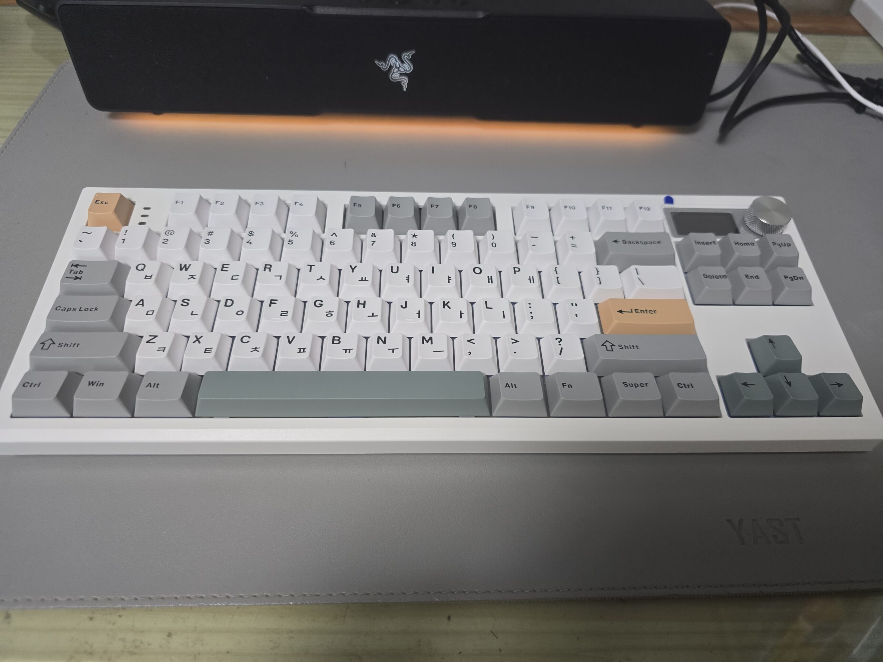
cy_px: 331
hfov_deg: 73.9
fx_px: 587
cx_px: 442
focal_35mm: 23
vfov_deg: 58.9
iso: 400
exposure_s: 1/120
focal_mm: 6.3
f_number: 1.7
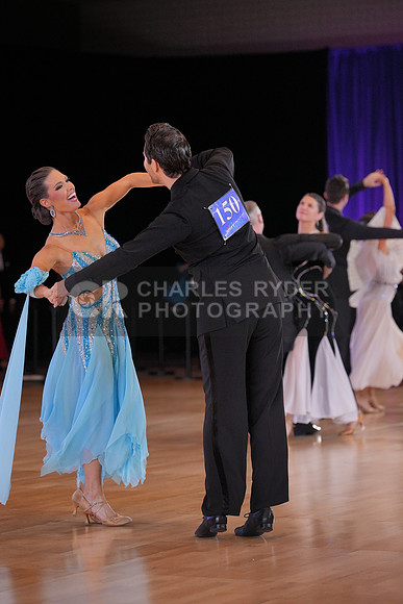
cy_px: 302
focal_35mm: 135
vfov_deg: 15.2
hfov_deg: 10.2
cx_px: 202
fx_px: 2265
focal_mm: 135
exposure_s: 1/500
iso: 2000
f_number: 4
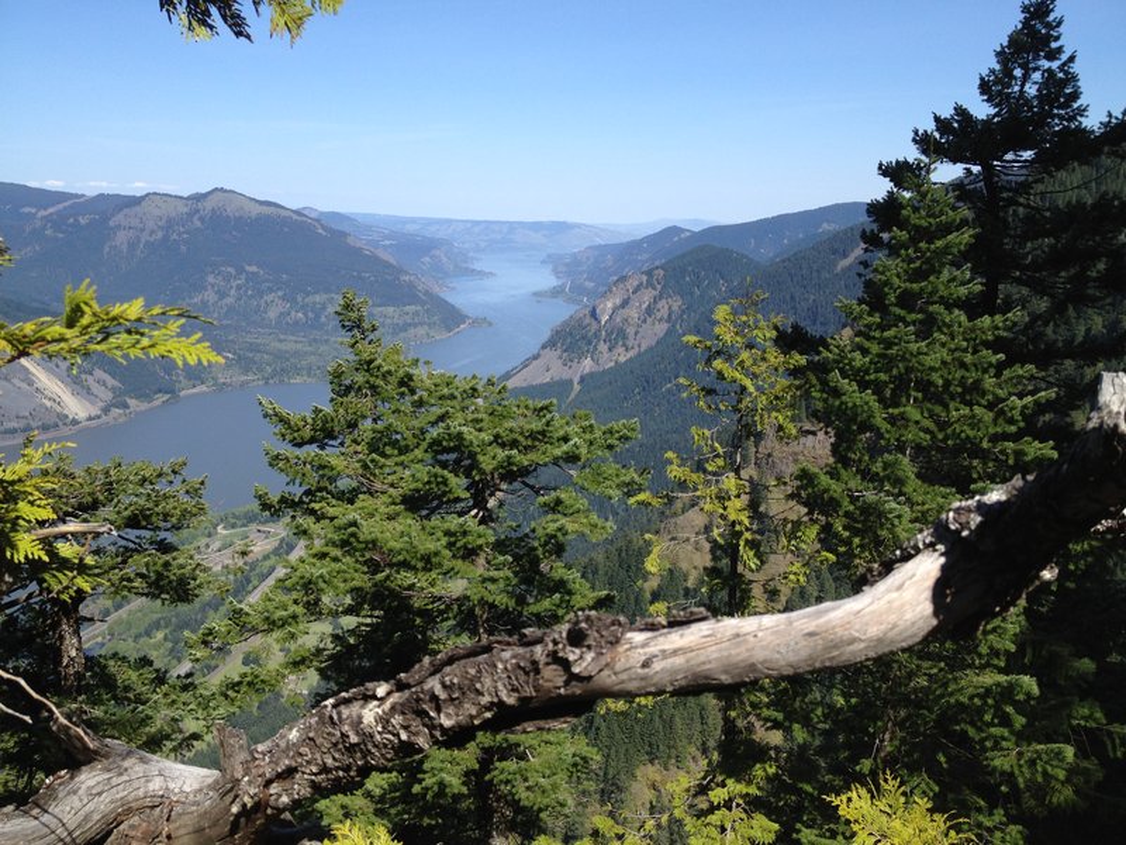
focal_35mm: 35
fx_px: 1138
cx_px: 563
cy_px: 422
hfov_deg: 52.6
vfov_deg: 40.7
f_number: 2.4
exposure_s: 1/1284
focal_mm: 4.28
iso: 64
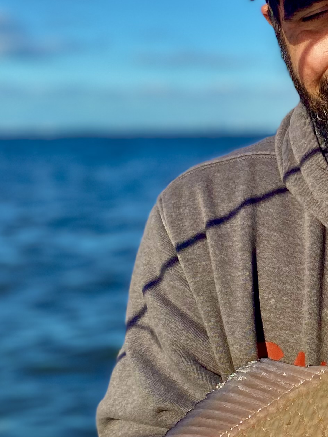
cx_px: 347
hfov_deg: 17.3
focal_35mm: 83
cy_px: 264
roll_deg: +0.2
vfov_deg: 23.5
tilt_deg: -6.9
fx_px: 1049
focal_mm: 4.25
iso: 32
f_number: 1.8
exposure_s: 1/2410
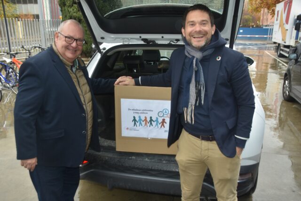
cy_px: 100
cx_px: 150
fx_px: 289
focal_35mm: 34
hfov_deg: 55.1
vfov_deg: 38.4
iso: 200
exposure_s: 1/160
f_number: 3.8
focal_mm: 23
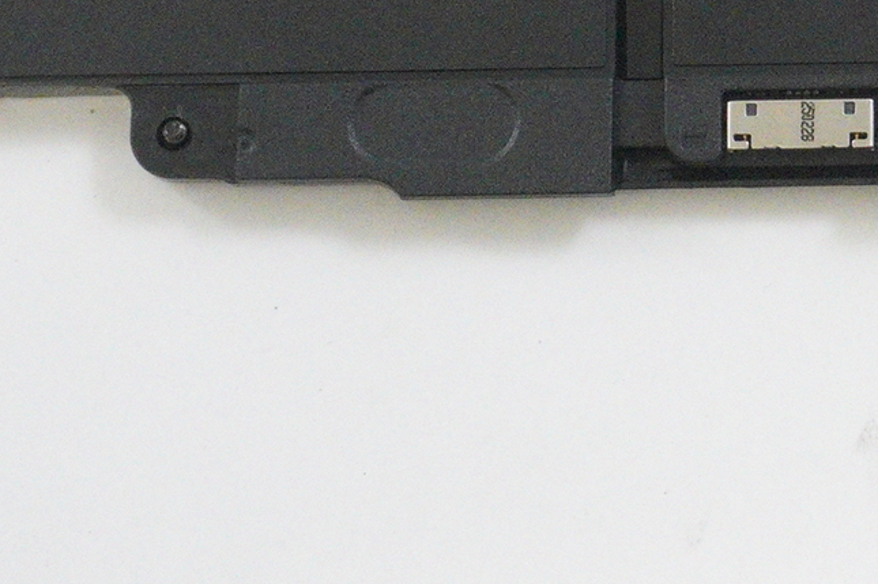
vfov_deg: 8.6
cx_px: 1074
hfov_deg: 12.8
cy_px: -225
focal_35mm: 157
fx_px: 3824
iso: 6400
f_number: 5.6
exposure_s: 1/250
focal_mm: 27
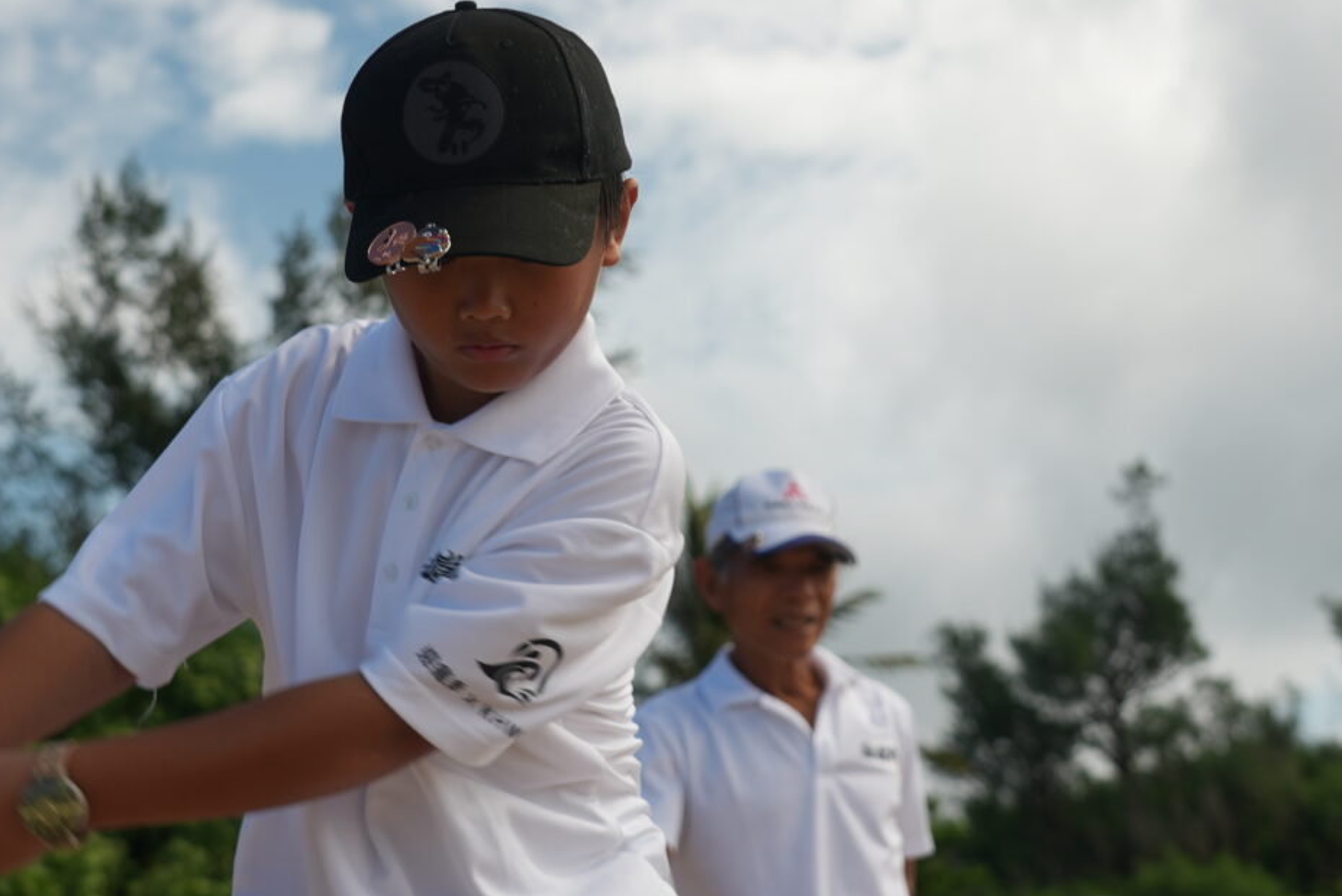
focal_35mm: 73
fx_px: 2722
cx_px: 636
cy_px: 481
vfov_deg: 18.7
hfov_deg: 27.7
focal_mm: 44
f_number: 4.5
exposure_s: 1/80
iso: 80
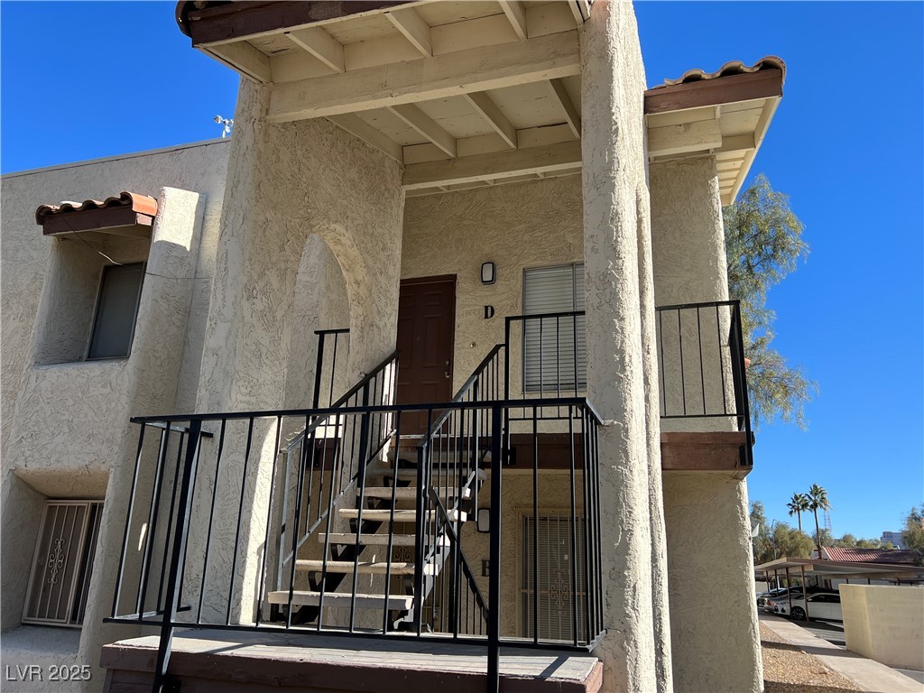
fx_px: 694
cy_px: 346
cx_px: 462
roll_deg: -1.7
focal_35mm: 26
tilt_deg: +17.2
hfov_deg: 67.3
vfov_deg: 53.1
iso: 50
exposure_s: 1/1972
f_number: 1.5
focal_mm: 5.7
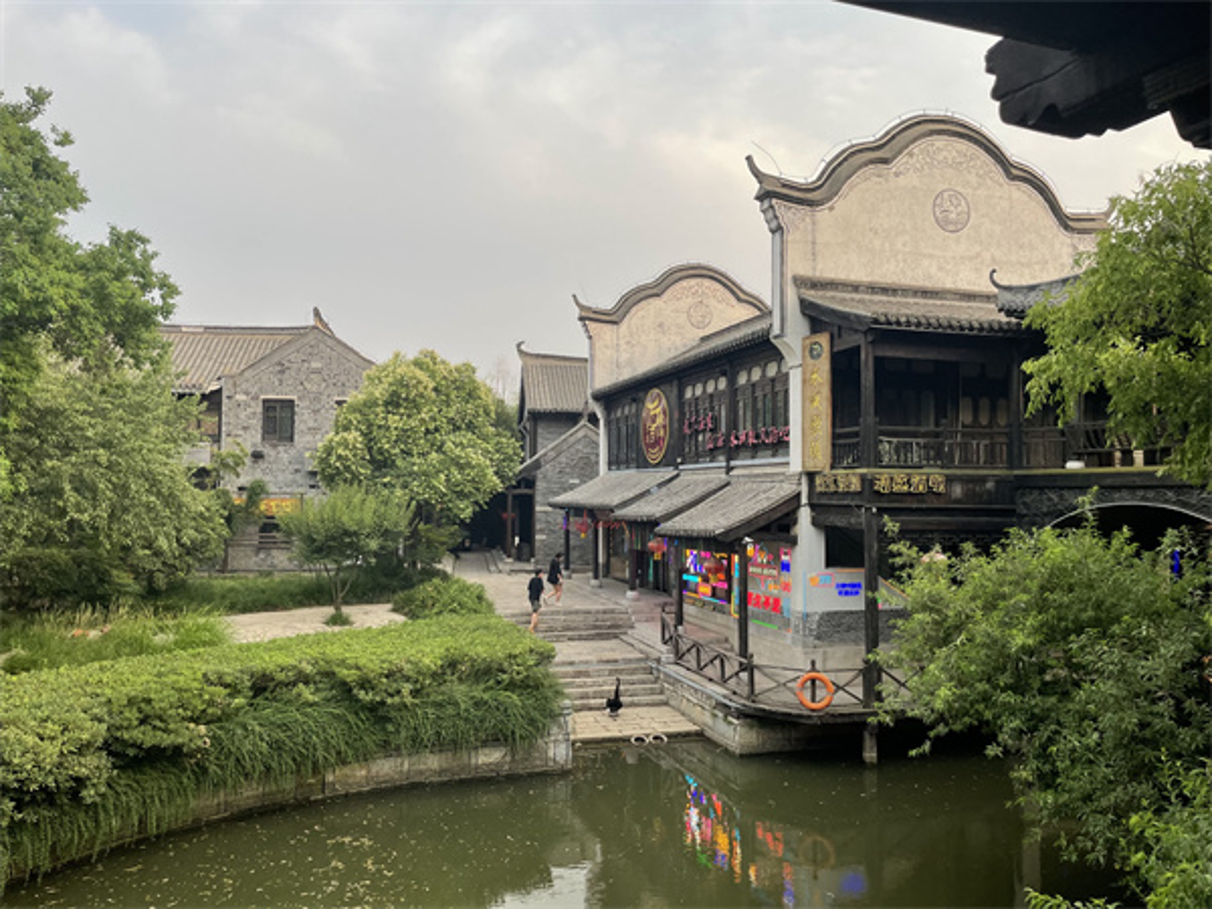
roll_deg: -1.3
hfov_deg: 67.3
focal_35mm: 26
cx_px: 606
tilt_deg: +3.3
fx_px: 910
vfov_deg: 53.1
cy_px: 454
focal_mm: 4.2
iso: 32
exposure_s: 1/367
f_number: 1.6
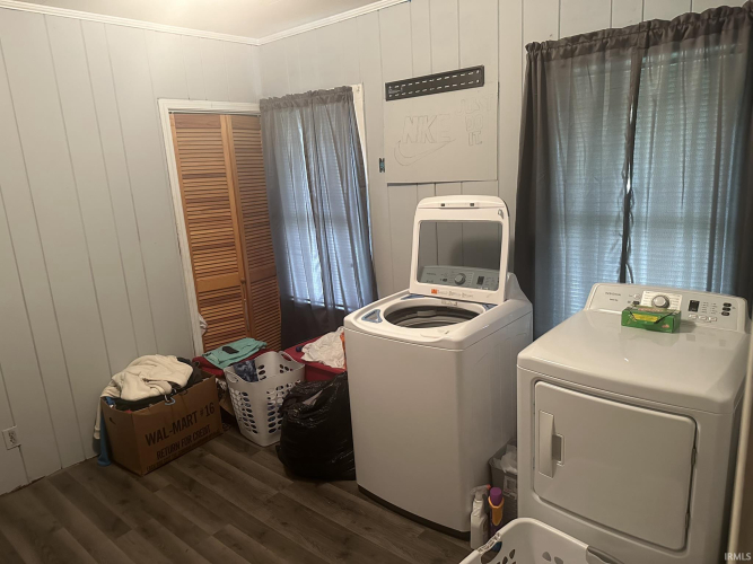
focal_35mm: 24
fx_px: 522
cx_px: 376
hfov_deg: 71.6
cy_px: 282
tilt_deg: -12.7
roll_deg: +3.0
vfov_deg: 56.8
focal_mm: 6.86
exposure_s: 1/60
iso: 640
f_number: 1.78
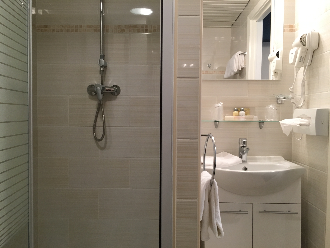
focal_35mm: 29
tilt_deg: -3.6
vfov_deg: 48.2
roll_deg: -0.4
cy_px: 124
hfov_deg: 61.7
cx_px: 165
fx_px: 276
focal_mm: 4.15
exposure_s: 1/33
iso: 125
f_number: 2.2
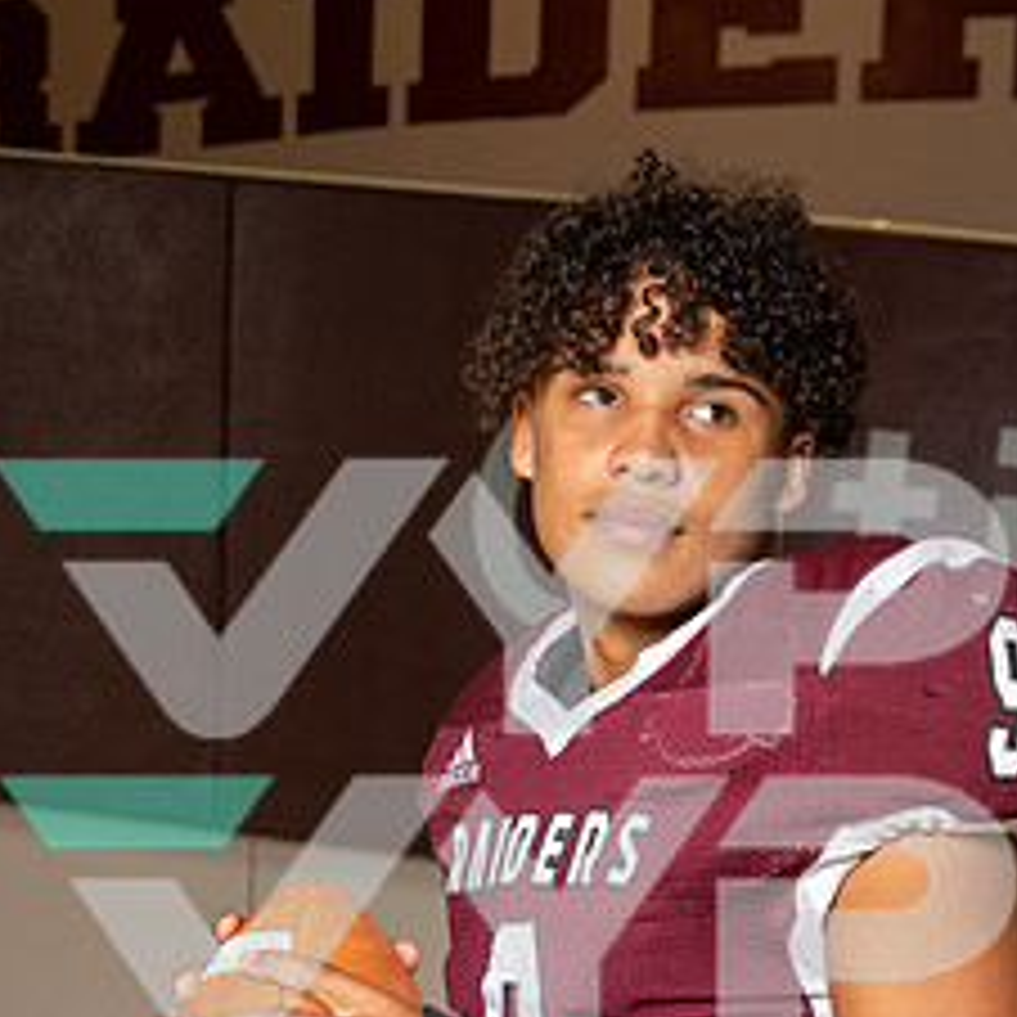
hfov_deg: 17.4
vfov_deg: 17.1
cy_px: 918
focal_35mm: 100
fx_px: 3324
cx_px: 666
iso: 800
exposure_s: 1/250
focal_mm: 59
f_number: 8
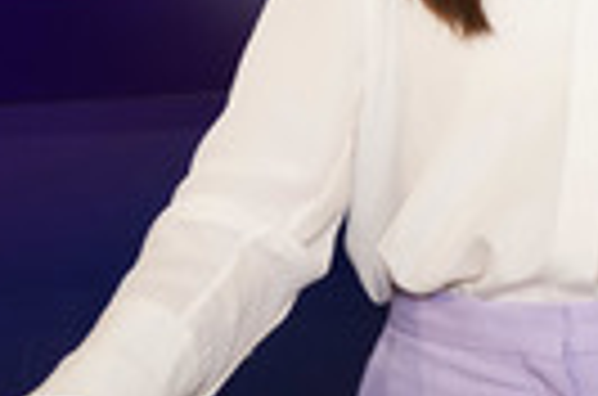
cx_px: 492
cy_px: -68
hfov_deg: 21.2
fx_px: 1574
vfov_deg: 13.9
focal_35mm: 95
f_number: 5
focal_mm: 28
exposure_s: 1/125
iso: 2000
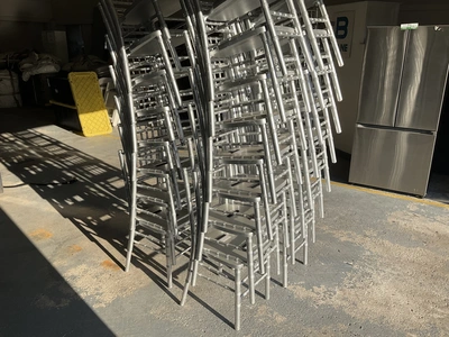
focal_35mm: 29
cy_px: 168
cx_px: 224
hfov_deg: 61.7
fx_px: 376
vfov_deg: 48.2
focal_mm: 3
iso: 25
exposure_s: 1/1250
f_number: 1.8
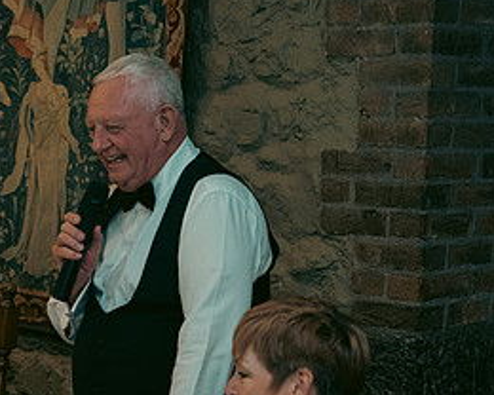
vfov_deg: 13.5
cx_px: 49
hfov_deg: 16.8
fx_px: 1652
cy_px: 358
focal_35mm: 113
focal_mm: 54
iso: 2500
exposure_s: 1/160
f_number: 3.5
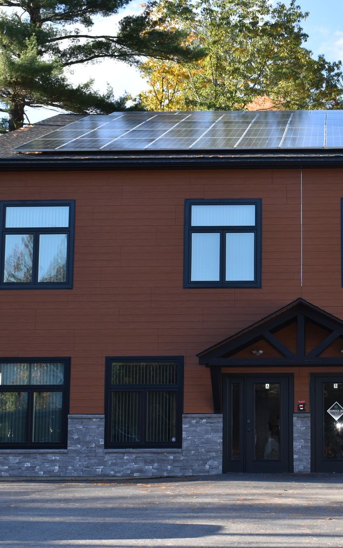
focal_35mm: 70
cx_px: 328
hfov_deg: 18.3
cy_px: 266
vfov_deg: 29.5
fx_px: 1044
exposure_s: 1/125
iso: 100
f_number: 5.6
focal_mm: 29
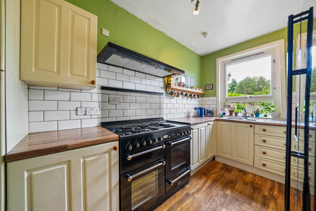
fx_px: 105
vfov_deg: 90.0
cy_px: 106
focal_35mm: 12
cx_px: 158
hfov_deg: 112.6
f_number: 4.5
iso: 640
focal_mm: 12
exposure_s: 1/40
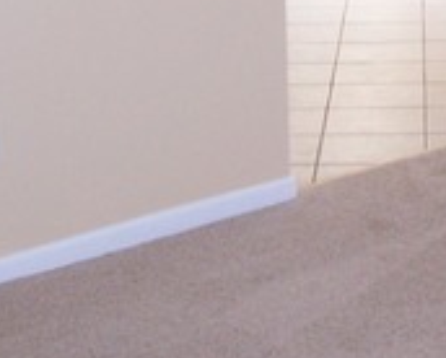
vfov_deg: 11.0
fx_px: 1824
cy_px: -73
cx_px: 490
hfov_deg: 13.7
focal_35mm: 138
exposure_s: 1/90
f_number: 2.8
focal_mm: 6.3
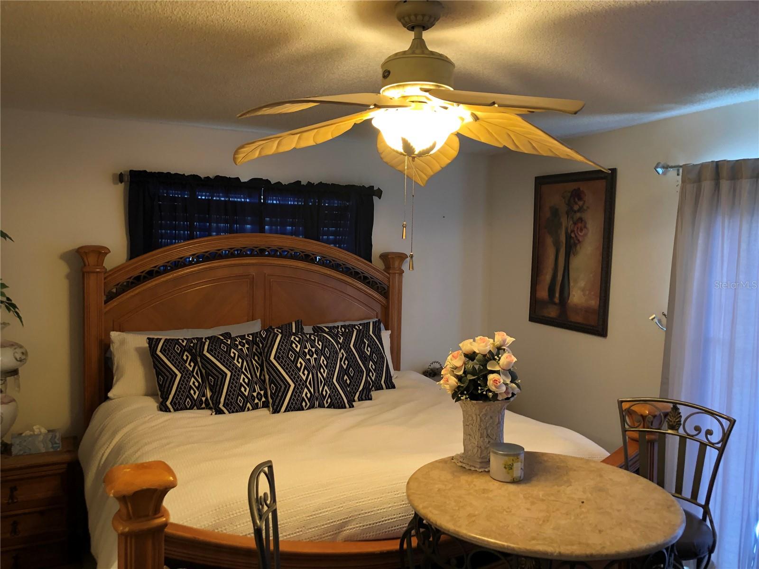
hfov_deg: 63.4
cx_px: 380
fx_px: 614
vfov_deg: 49.7
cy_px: 284
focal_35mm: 28
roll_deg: -0.6
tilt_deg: -3.0
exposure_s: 1/40
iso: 320
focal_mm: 3.99
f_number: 1.8
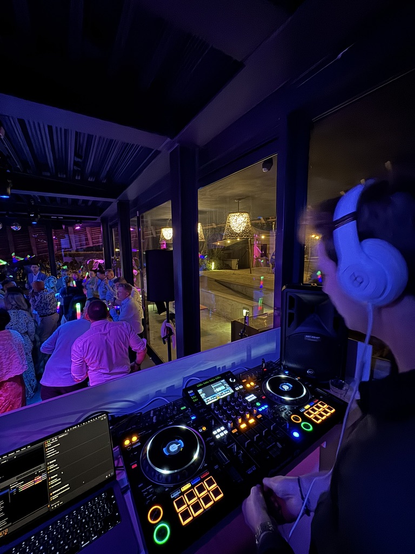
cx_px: 208
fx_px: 224
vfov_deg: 102.1
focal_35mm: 14
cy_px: 277
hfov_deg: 85.7
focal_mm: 2.22
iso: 1600
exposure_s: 1/12
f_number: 2.2
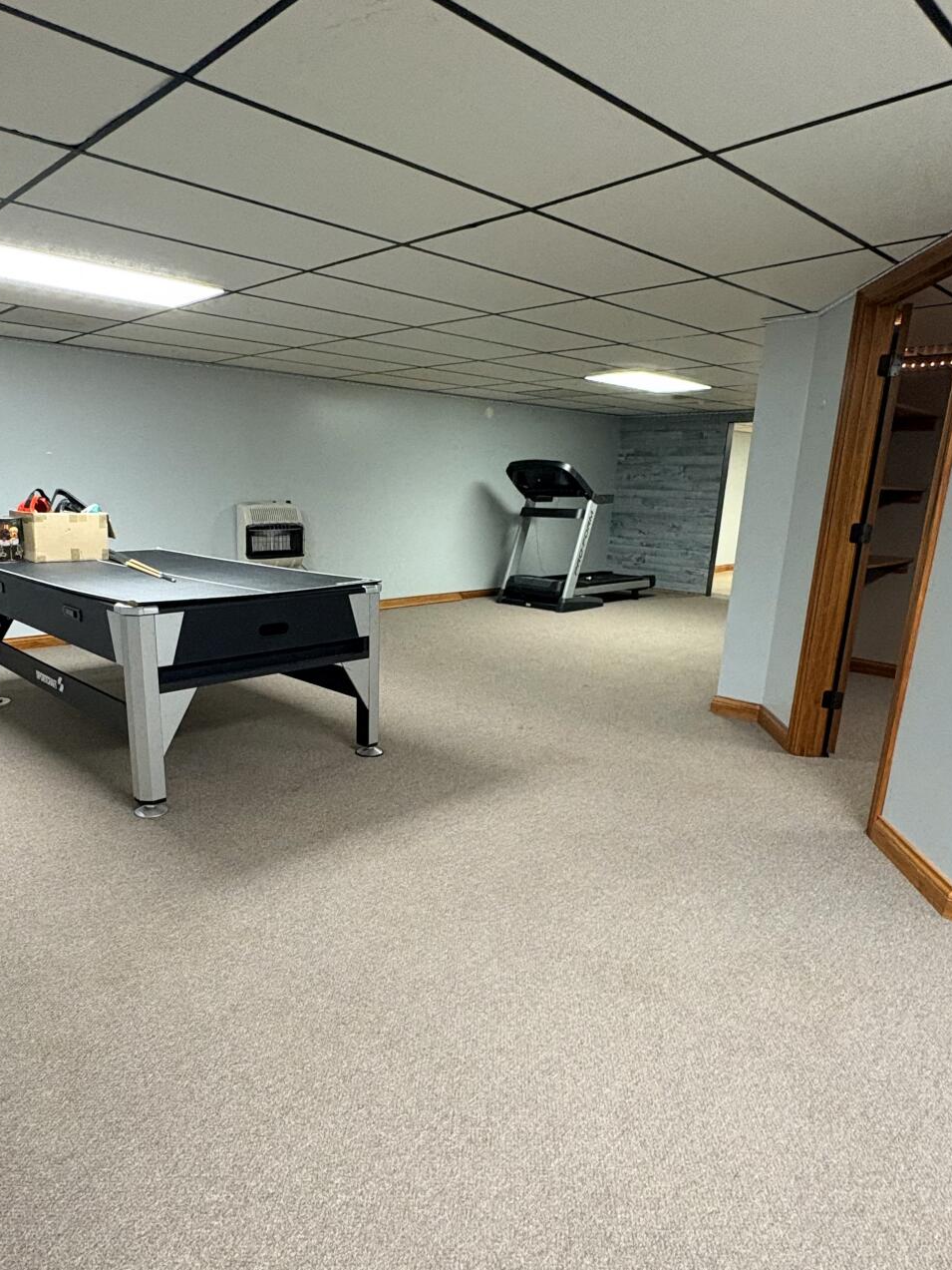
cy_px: 694
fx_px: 807
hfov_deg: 60.7
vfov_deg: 76.2
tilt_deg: -14.1
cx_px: 397
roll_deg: -1.5
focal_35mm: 22
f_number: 2.2
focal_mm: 2.22
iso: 400
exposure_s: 1/60
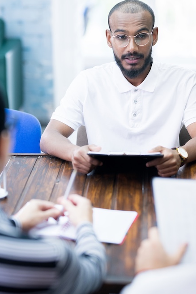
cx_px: 115
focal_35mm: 101
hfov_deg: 13.6
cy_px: 130
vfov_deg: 20.2
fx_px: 824
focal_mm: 85
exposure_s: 1/160
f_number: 2
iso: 800
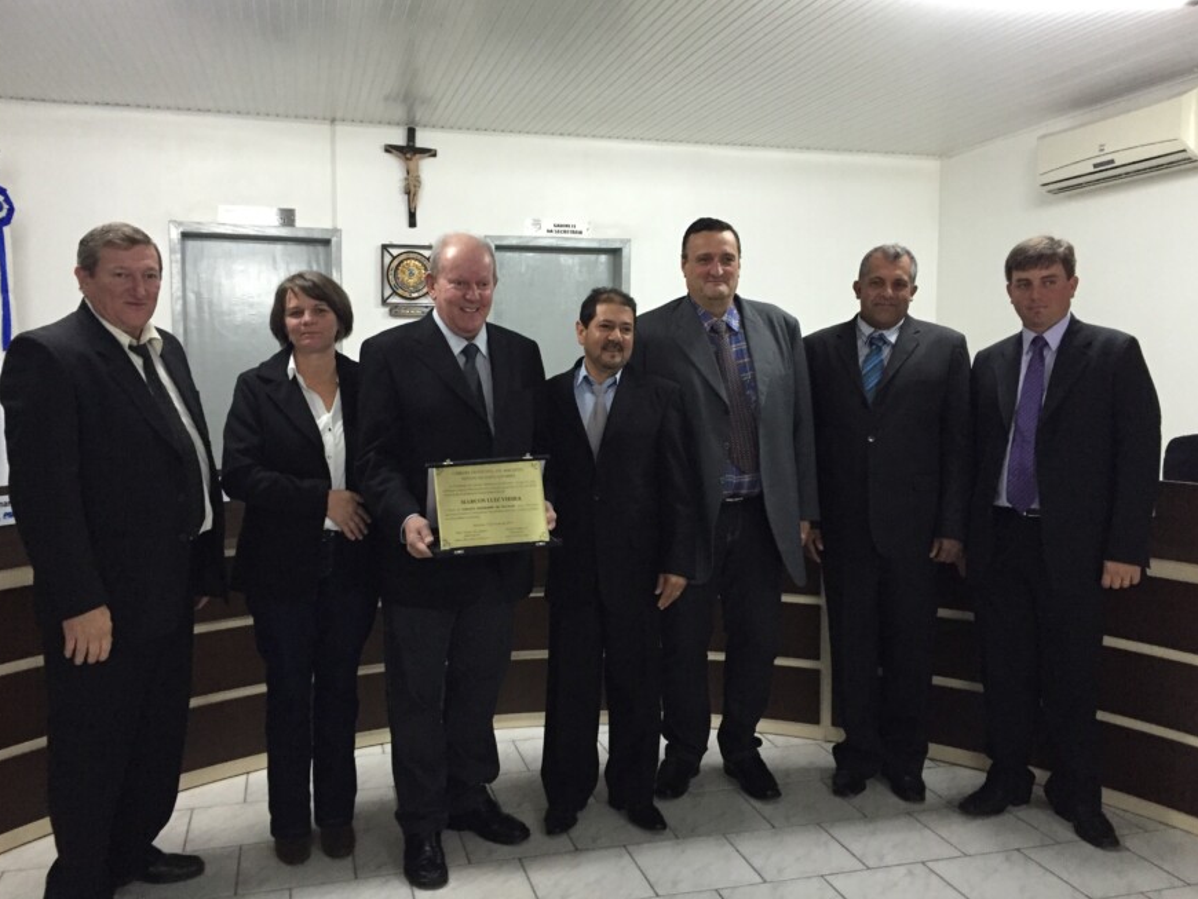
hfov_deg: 59.9
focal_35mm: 30
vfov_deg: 46.8
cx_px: 588
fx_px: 1039
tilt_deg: -3.6
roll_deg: -1.1
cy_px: 438
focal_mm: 4.15
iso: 250
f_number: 2.2
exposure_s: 1/24
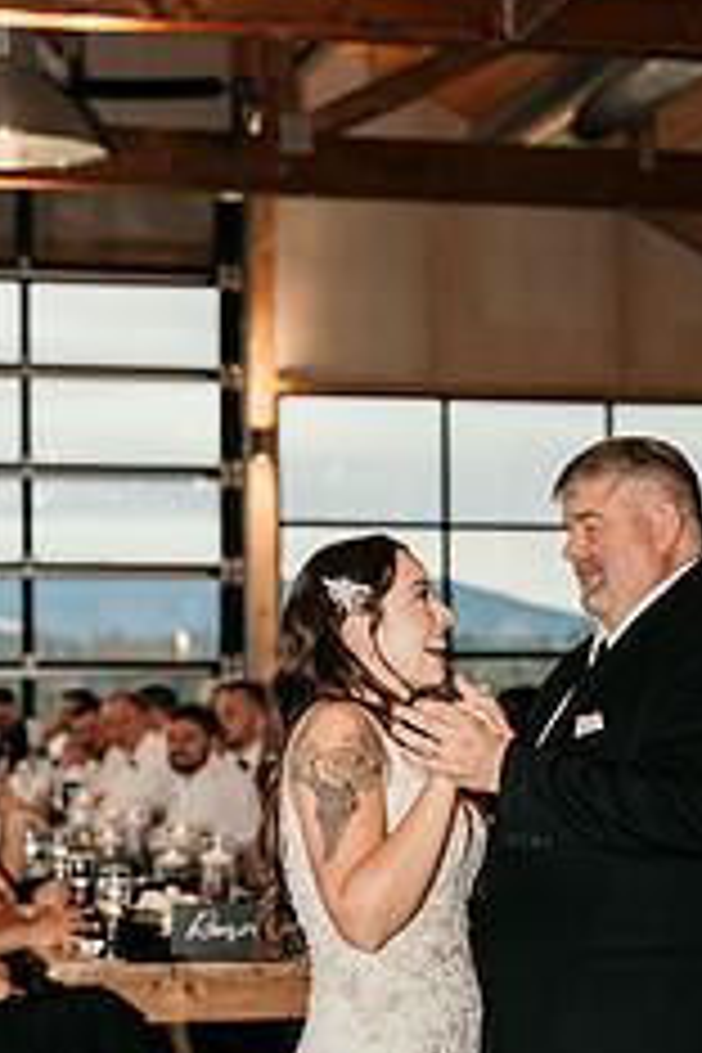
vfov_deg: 21.1
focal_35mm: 96
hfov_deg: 14.1
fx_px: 2808
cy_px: 729
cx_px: 630
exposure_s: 1/100
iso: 500
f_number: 2.8
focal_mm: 50
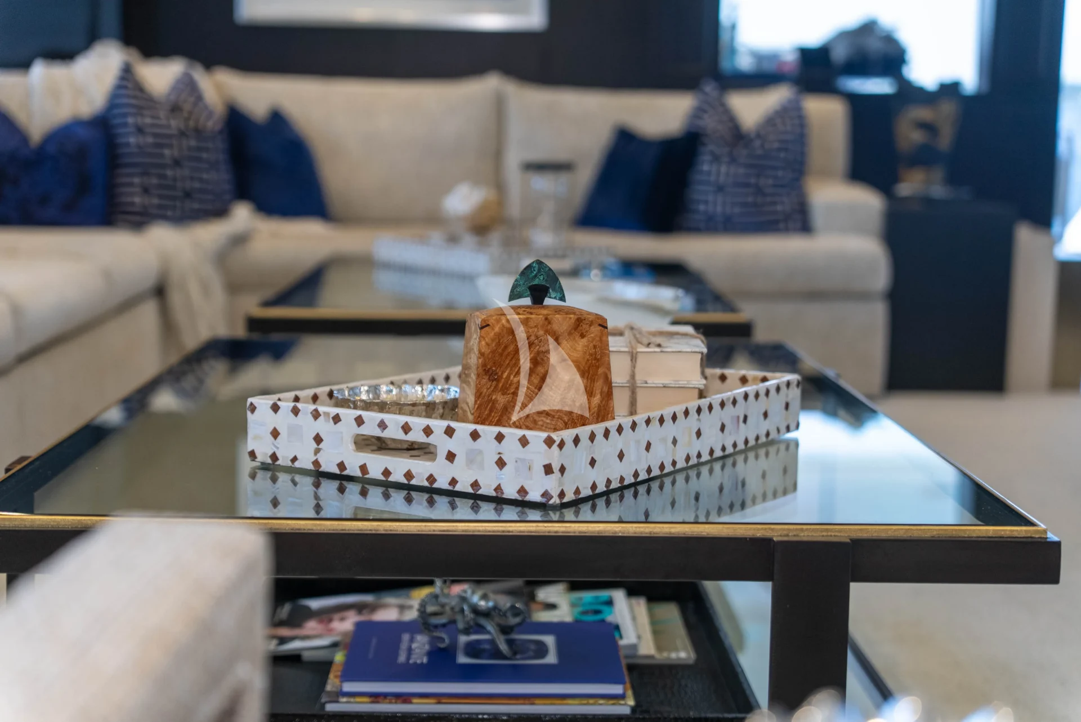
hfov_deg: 35.0
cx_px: 540
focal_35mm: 57
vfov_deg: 23.8
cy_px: 361
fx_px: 1712
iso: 160
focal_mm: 57
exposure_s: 1/160
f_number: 2.8
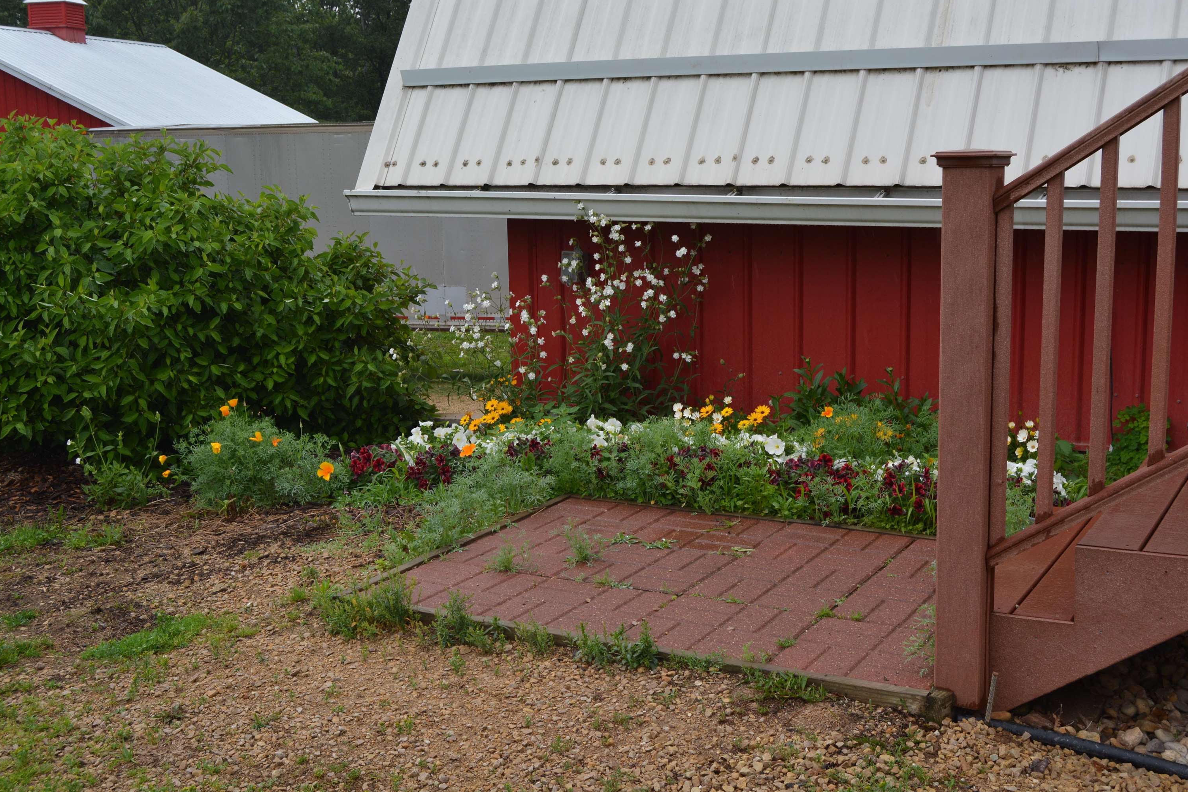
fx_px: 1518
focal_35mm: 46
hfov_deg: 42.7
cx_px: 603
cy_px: 395
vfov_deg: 29.2
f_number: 7.1
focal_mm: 30
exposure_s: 1/200
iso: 200
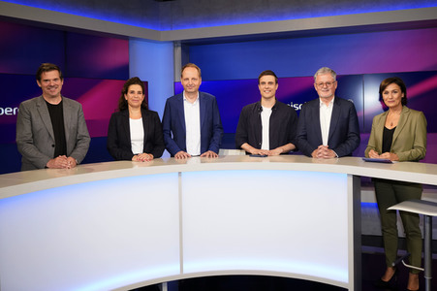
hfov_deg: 65.5
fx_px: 340
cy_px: 146
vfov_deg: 46.3
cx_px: 218
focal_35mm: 28
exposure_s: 1/125
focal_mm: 28
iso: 2000
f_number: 5
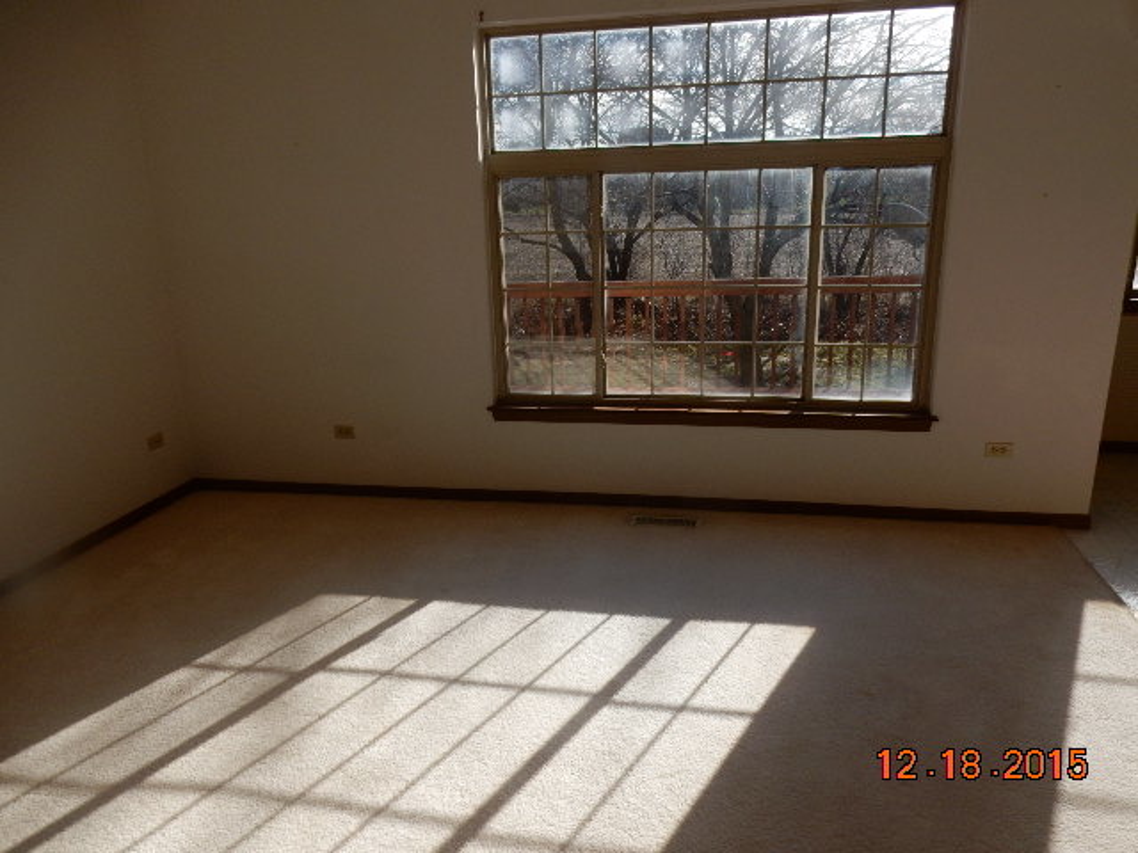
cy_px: 426
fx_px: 822
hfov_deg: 69.4
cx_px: 569
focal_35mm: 25
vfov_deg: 54.9
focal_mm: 4.5
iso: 125
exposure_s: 1/800
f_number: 3.7
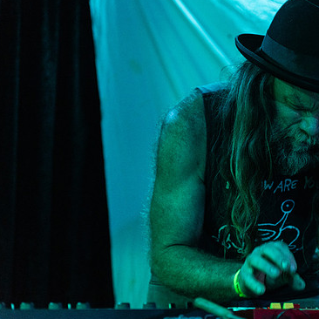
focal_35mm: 89
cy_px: 156
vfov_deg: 19.5
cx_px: 248
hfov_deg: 19.3
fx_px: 928
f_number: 3.2
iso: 2500
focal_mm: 66
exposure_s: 1/80
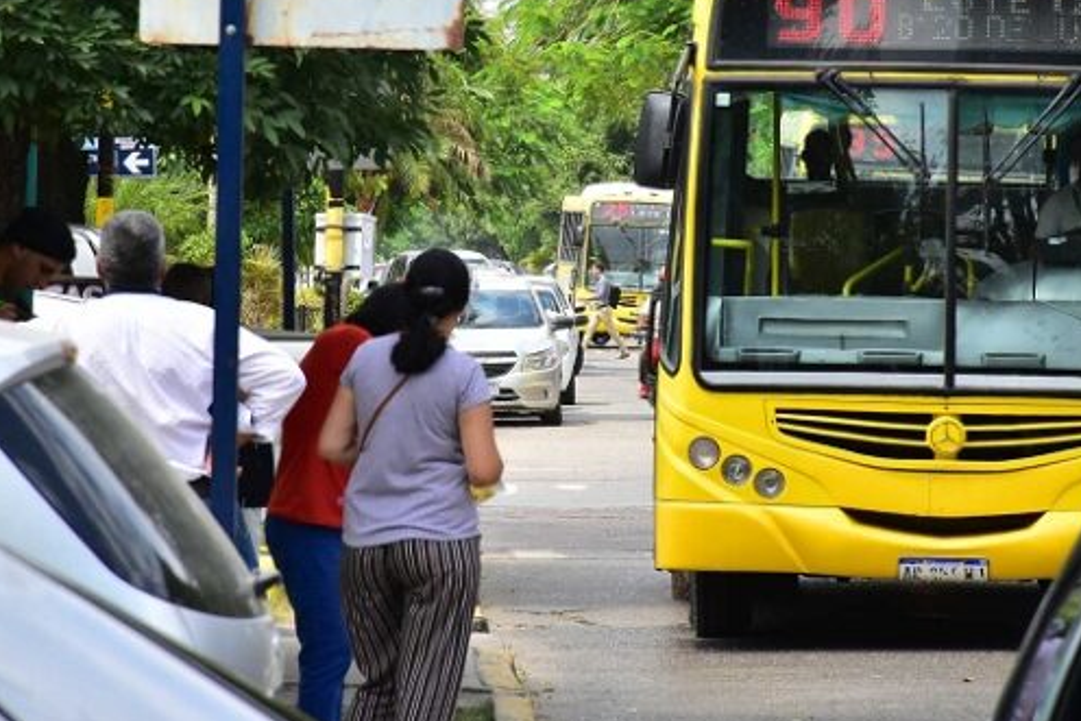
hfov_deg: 6.3
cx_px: 514
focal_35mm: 325
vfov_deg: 4.2
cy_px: 281
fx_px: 9761
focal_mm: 140
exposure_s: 1/500
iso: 1000
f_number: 11
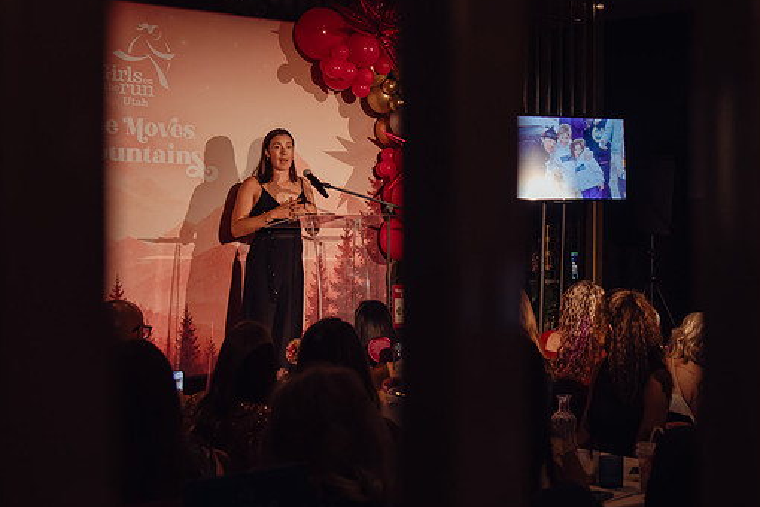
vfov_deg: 18.9
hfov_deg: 27.9
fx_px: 1520
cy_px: 214
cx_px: 489
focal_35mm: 72
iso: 3200
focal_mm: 38
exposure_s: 1/320
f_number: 4
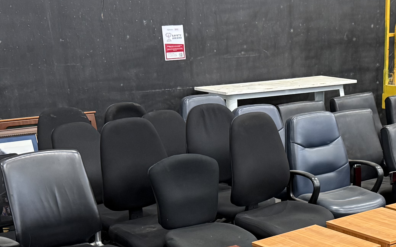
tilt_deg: -19.5
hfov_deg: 28.6
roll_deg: +1.4
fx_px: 755
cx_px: 325
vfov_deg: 17.8
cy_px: 287
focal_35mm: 70
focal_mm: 6.76
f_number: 1.78
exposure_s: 1/60
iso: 250
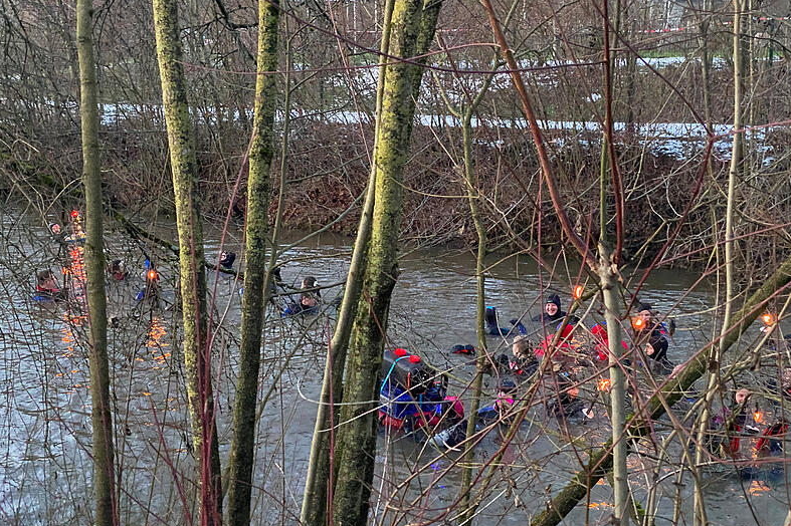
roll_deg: -0.3
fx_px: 1208
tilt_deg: -8.8
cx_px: 398
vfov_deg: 24.6
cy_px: 252
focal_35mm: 55
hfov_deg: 36.3
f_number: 2
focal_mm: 6
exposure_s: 1/30
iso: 1000
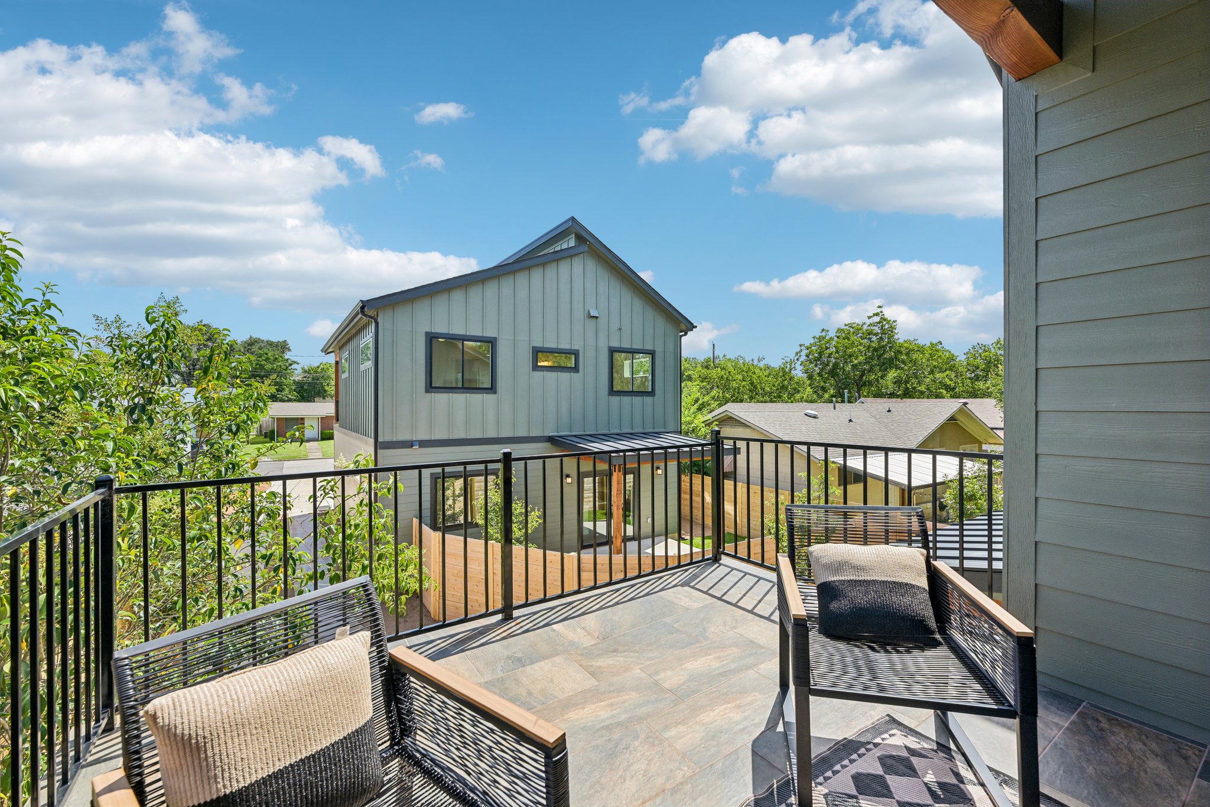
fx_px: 504
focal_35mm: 15
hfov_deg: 100.4
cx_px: 605
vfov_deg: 77.3
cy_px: 404
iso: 100
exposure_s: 1/350
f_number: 6.7
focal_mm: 15
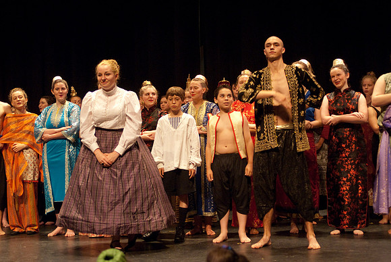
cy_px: 131
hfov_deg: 35.0
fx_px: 620
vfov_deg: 23.8
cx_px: 196
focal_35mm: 57
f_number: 2.8
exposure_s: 1/125
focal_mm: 38
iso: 1000
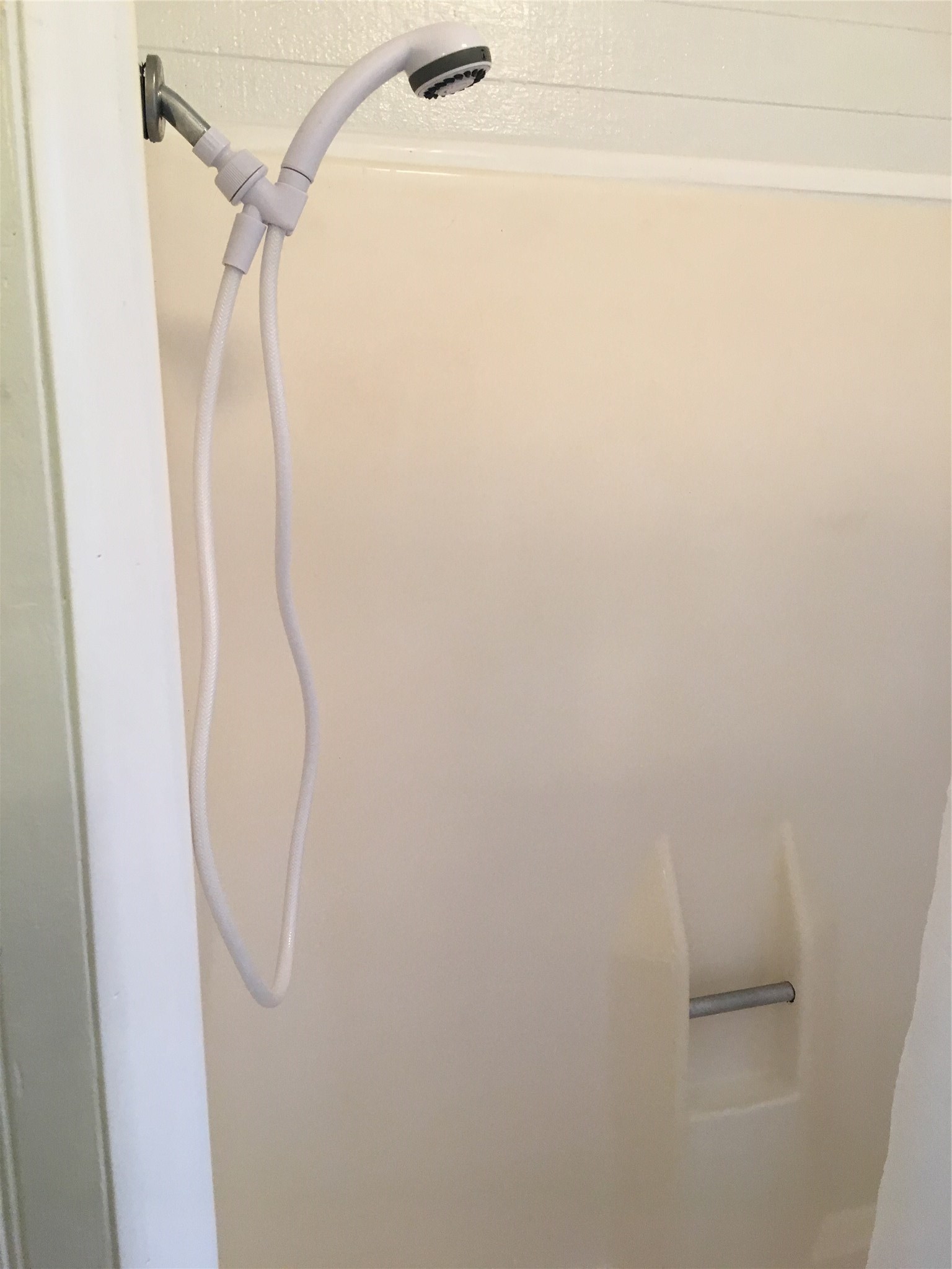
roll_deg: +1.3
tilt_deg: -8.9
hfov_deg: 48.2
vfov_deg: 61.7
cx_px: 476
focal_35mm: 29
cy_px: 634
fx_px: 1063
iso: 40
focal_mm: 4.15
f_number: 2.2
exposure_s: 1/30
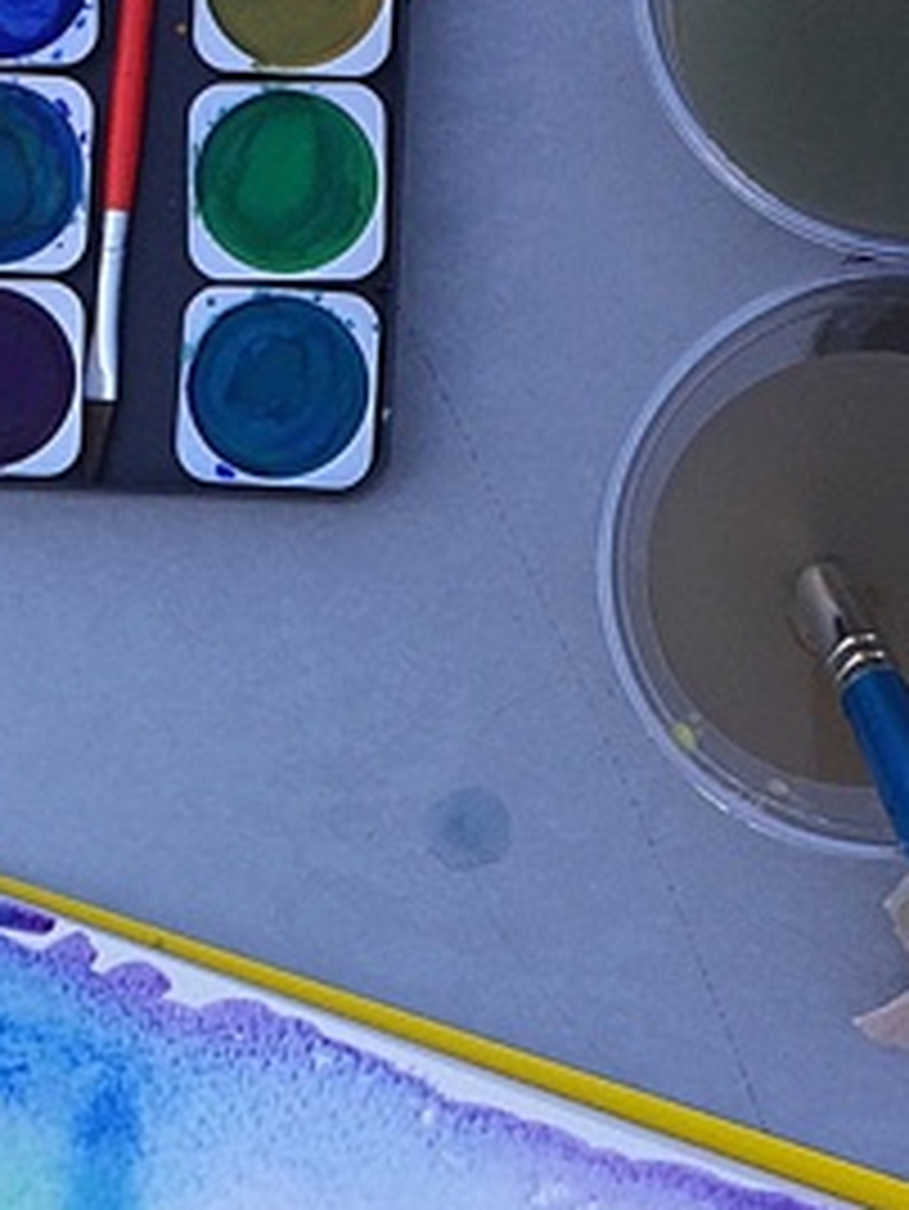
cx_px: 279
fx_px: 3009
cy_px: 722
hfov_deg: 17.1
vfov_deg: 22.7
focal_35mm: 86
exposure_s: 1/471
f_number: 2.2
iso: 32
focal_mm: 4.15
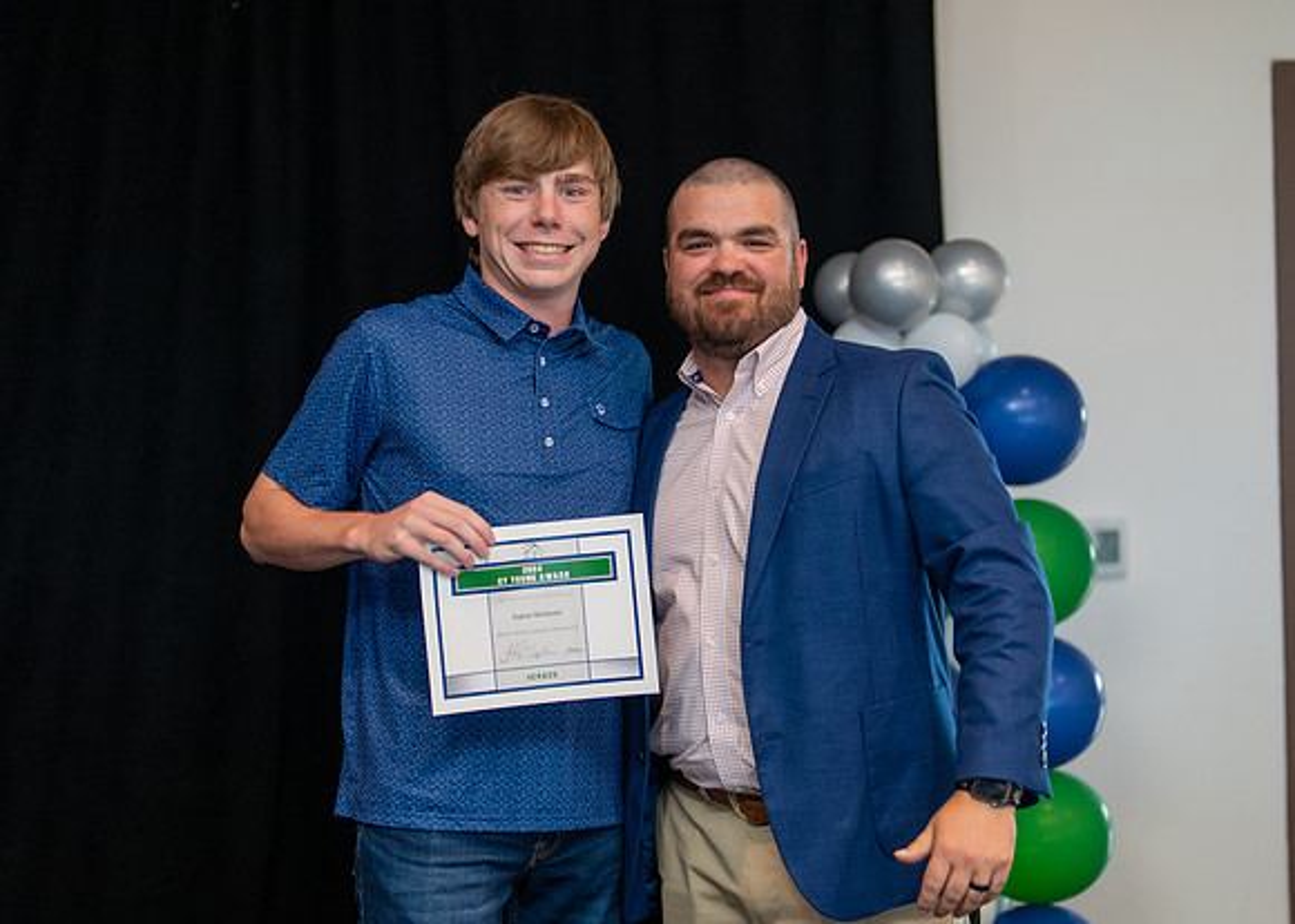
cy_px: 481
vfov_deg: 22.9
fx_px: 2282
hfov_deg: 31.7
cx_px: 660
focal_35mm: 62
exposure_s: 1/320
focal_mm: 50
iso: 200
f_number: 1.2
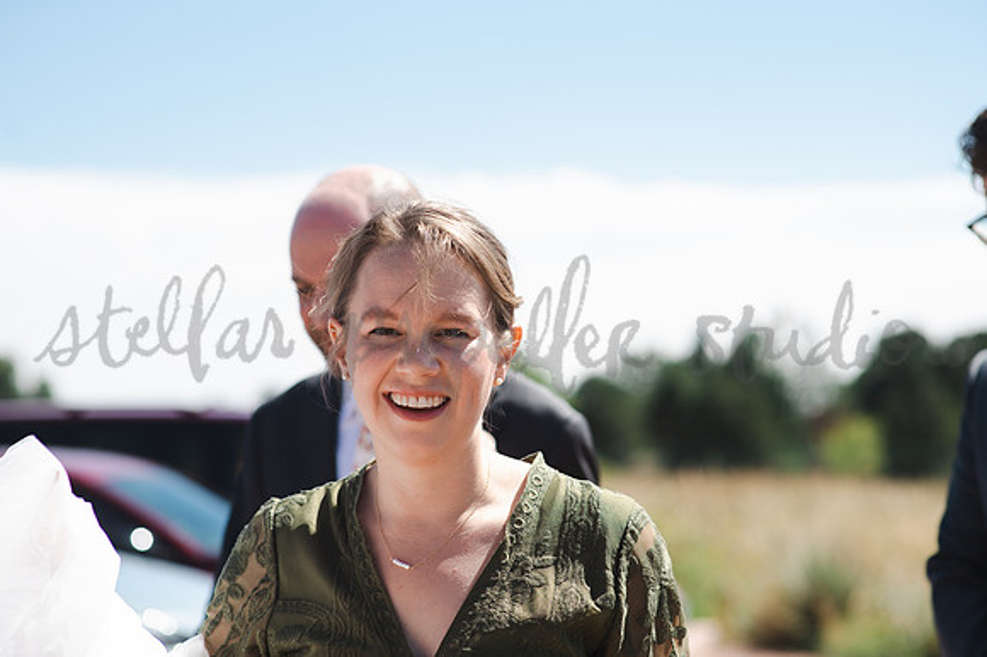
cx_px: 494
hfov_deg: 23.9
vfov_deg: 16.1
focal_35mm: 85
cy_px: 328
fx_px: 2329
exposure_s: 1/800
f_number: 3.2
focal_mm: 85
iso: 100
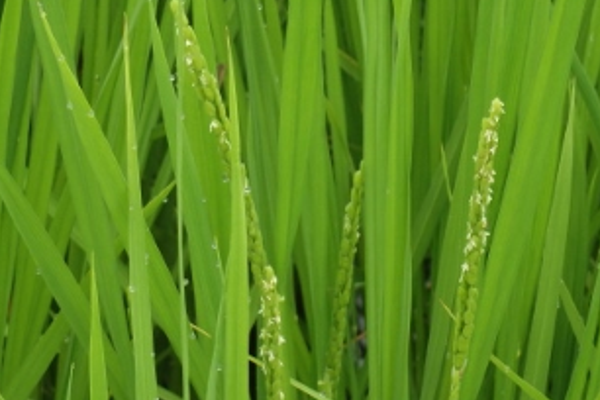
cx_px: 324
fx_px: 3733
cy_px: 215
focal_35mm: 224
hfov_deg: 9.2
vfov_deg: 6.1
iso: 400
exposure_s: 1/100
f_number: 5.9
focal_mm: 25
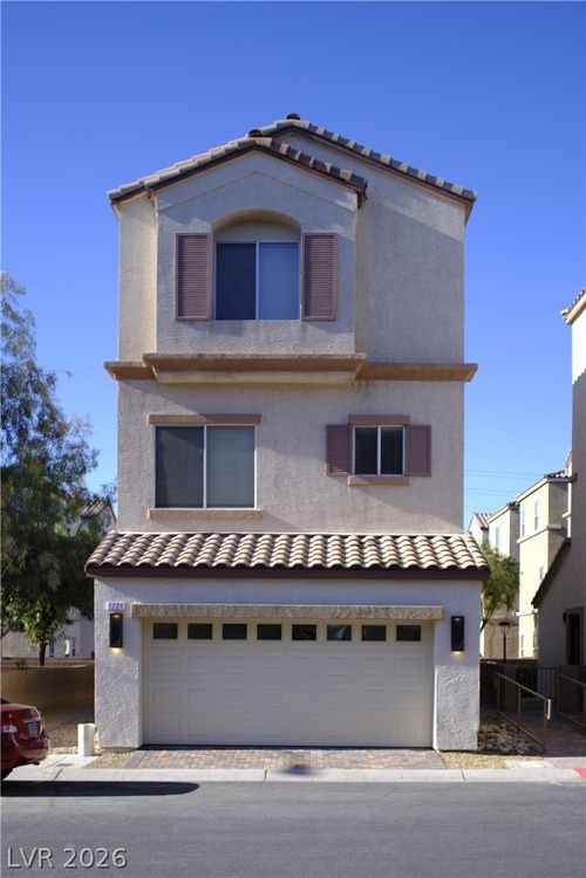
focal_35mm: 32
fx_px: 781
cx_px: 293
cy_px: 439
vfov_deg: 58.7
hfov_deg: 41.1
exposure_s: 1/550
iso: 125
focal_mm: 21
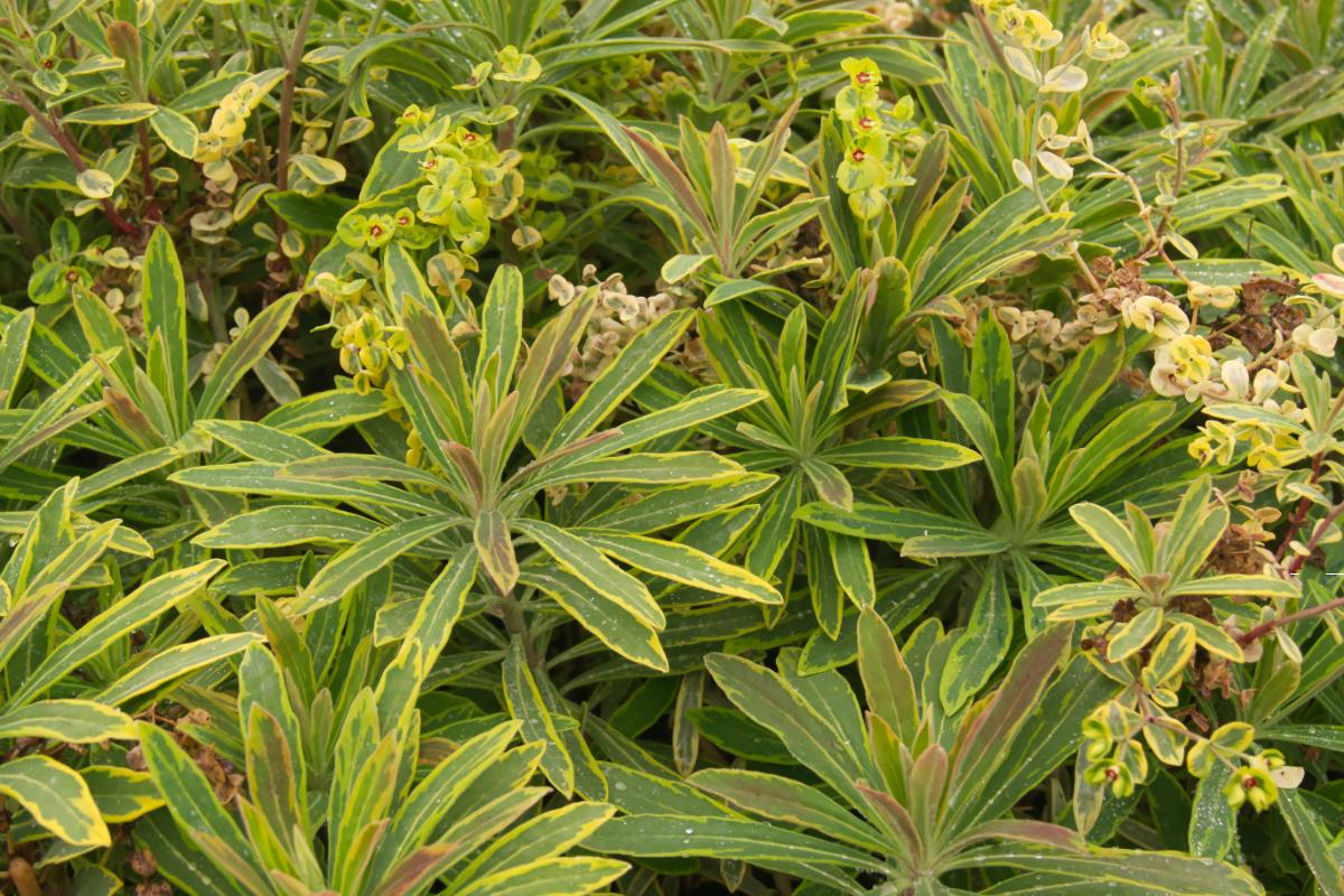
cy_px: 448
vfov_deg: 22.6
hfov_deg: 33.4
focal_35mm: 60
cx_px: 672
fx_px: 2240
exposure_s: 1/200
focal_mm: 40
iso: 800
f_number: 10
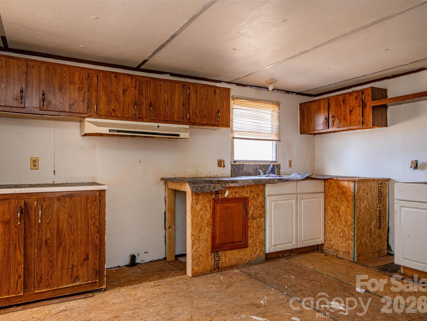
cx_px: 190
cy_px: 160
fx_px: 308
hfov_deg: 69.2
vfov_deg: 54.9
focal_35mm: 25
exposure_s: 1/60
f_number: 4
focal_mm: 23
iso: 450
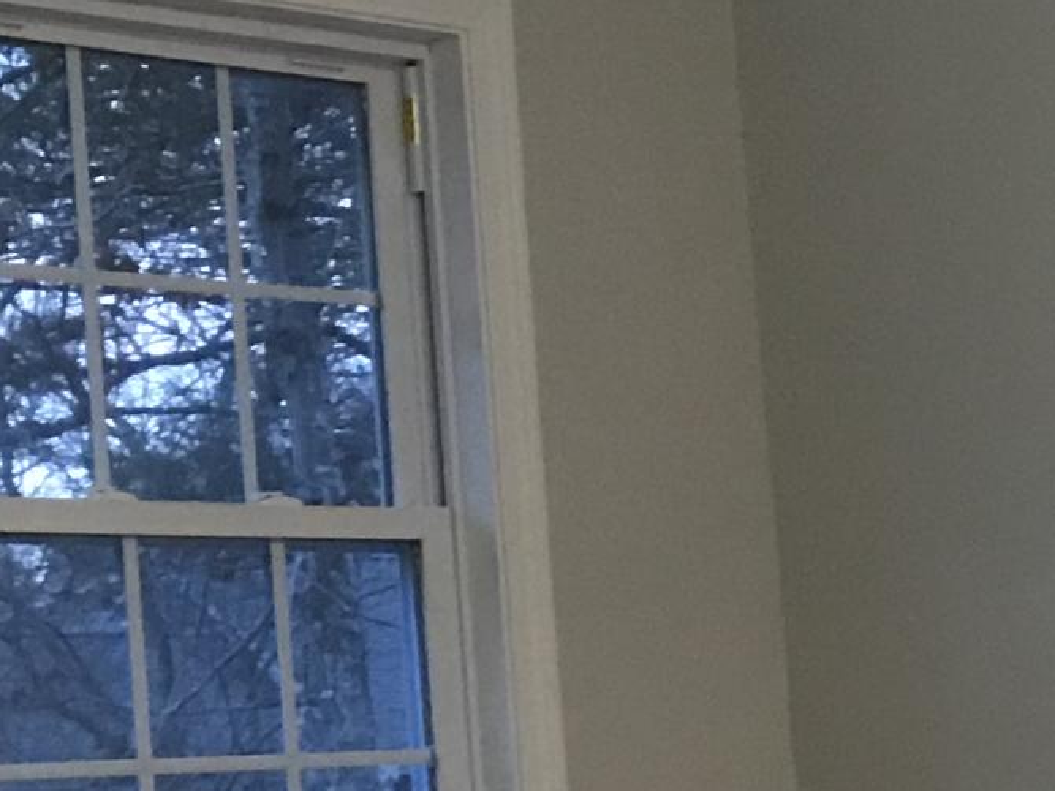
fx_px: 3839
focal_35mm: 126
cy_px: 815
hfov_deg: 14.2
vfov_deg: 11.6
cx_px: 1764
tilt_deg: -0.3
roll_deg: +3.7
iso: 100
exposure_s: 1/12
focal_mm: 3.99
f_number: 1.8
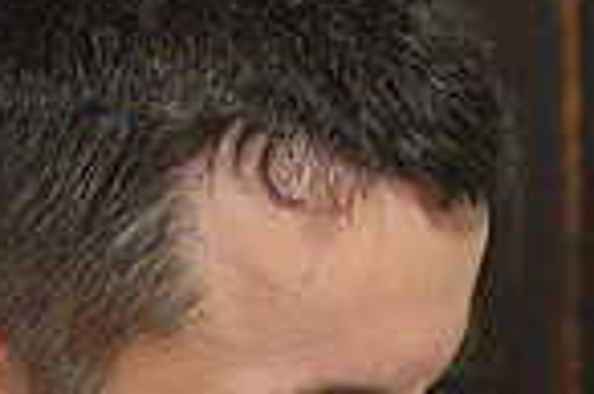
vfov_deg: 5.0
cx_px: 277
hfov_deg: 7.6
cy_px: 725
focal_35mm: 271
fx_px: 4466
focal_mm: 68
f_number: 4.5
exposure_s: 1/200
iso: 3200
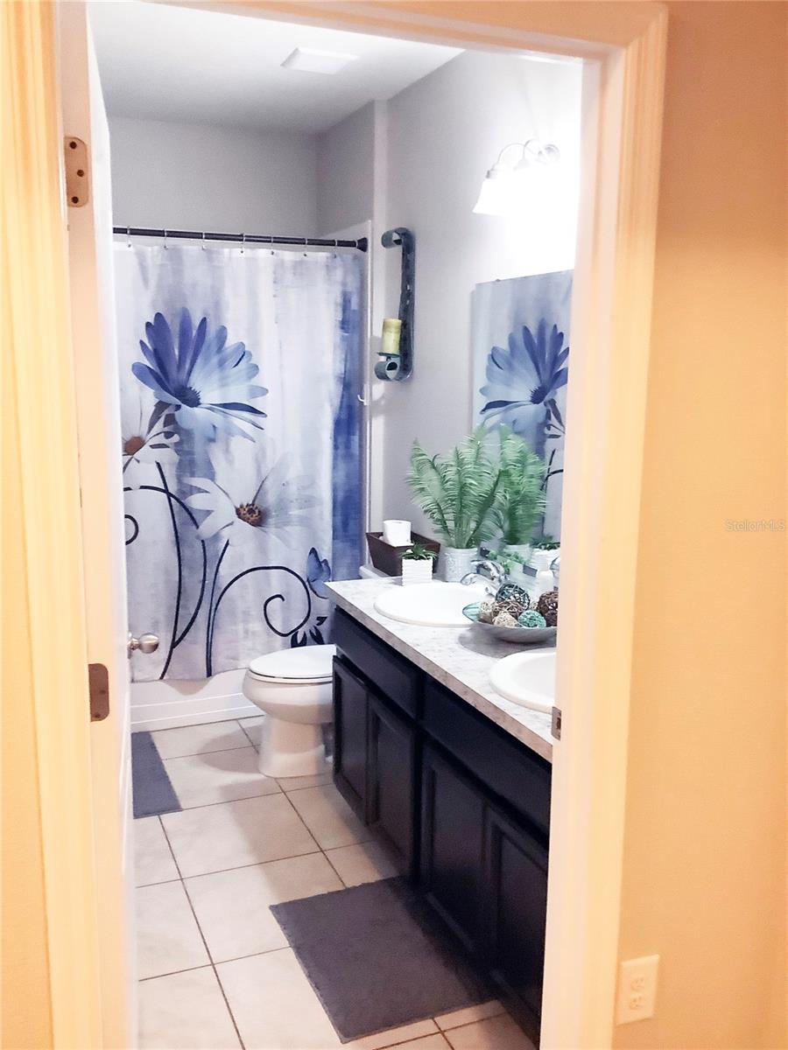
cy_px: 525
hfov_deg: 45.4
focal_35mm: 31
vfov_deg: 58.4
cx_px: 394
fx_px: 941
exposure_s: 1/30
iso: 400
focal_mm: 3.3
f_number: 2.4
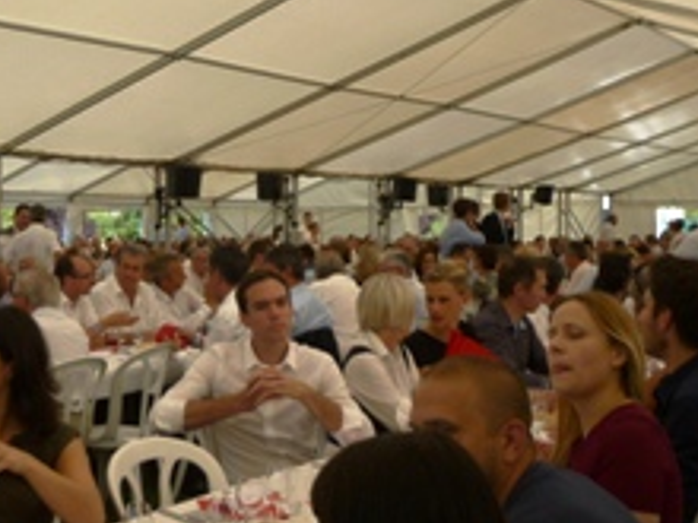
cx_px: 162
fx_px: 1190
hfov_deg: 32.0
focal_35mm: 59
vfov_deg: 24.8
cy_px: 247
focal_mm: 5.2
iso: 100
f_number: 3.3
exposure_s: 1/320
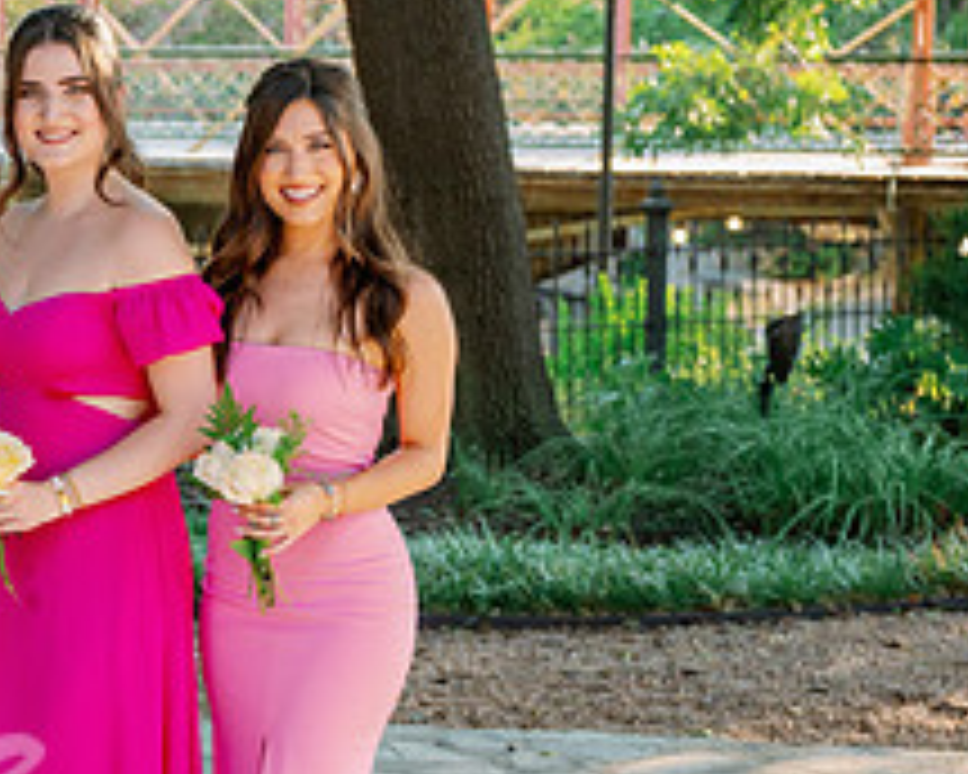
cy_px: 479
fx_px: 2980
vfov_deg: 14.8
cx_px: -216
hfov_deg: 17.5
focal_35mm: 104
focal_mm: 41
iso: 500
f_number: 3.5
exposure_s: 1/400
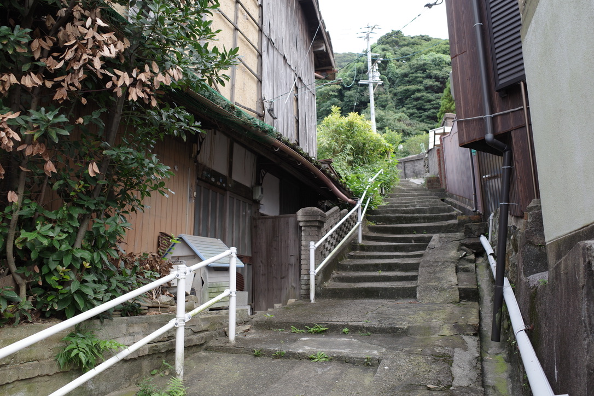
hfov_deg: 65.5
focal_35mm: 28
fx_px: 462
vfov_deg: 46.4
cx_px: 297
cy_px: 198
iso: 200
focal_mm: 18.3
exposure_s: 1/125
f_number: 2.8
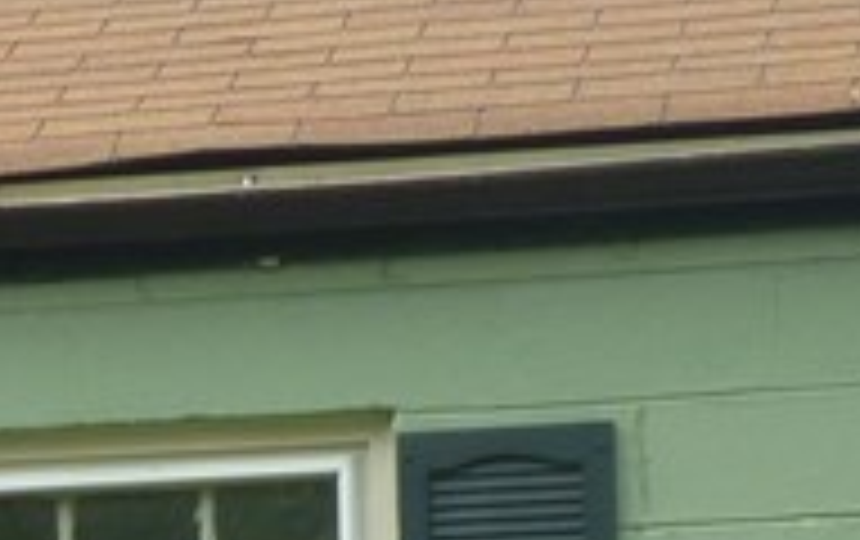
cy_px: 1256
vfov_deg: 5.2
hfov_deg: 8.1
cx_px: -910
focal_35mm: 244
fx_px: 5727
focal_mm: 7.5
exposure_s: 1/200
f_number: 4.5
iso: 80
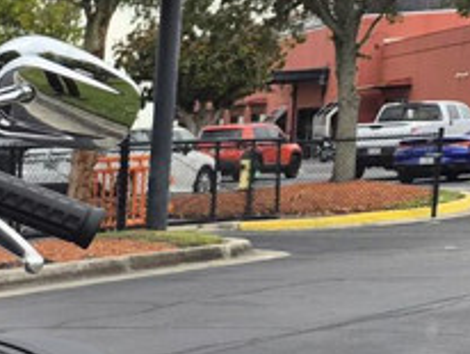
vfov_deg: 11.9
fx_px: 1618
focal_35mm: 119
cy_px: 541
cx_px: -546
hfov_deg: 13.5
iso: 80
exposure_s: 1/2952
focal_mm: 5.4
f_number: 1.8
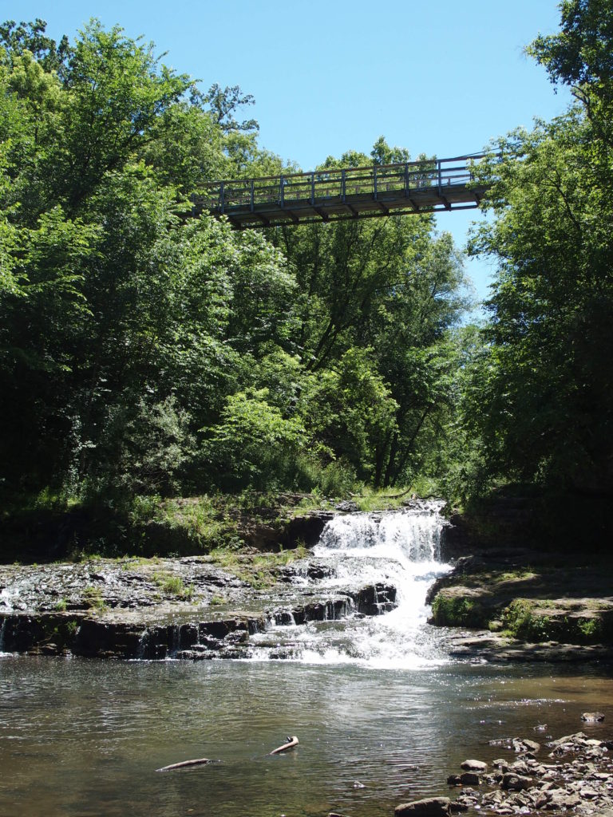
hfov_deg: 29.1
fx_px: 1181
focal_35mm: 50
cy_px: 408
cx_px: 306
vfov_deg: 38.2
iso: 100
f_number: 3.5
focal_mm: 10.8
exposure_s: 1/500
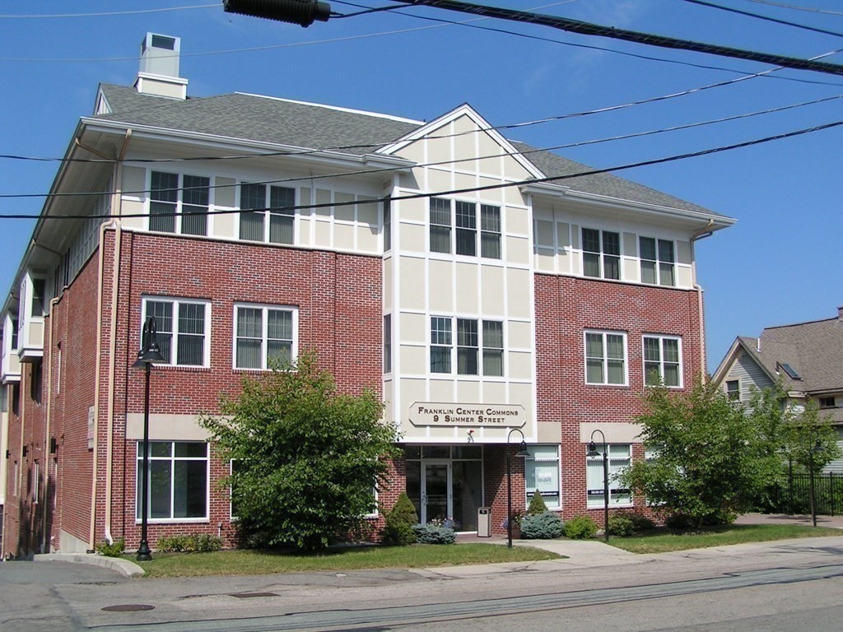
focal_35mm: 38
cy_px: 316
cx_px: 422
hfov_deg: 49.0
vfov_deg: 37.7
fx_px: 925
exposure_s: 1/640
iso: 50
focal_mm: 5.8
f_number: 5.6
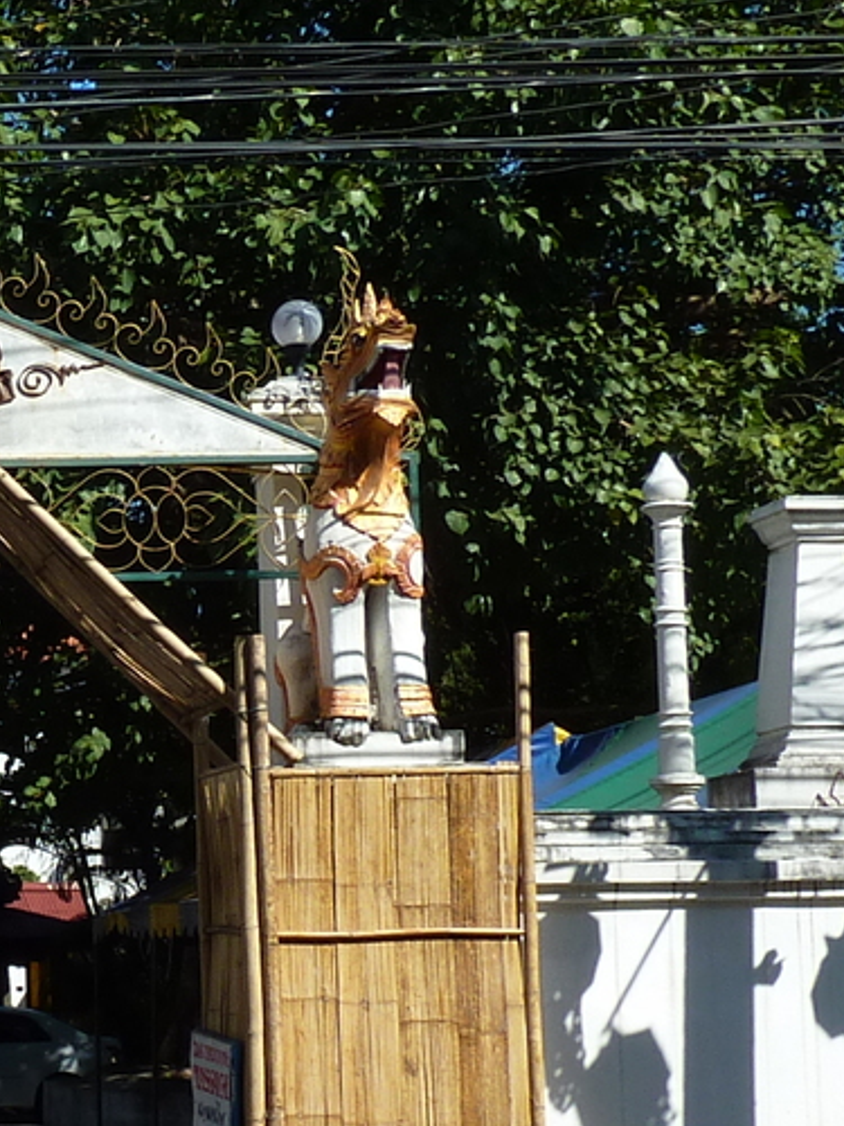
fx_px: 2601
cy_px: 750
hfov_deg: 16.6
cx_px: -450
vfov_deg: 24.3
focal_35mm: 80
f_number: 5
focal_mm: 4.1
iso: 80
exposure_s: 1/400
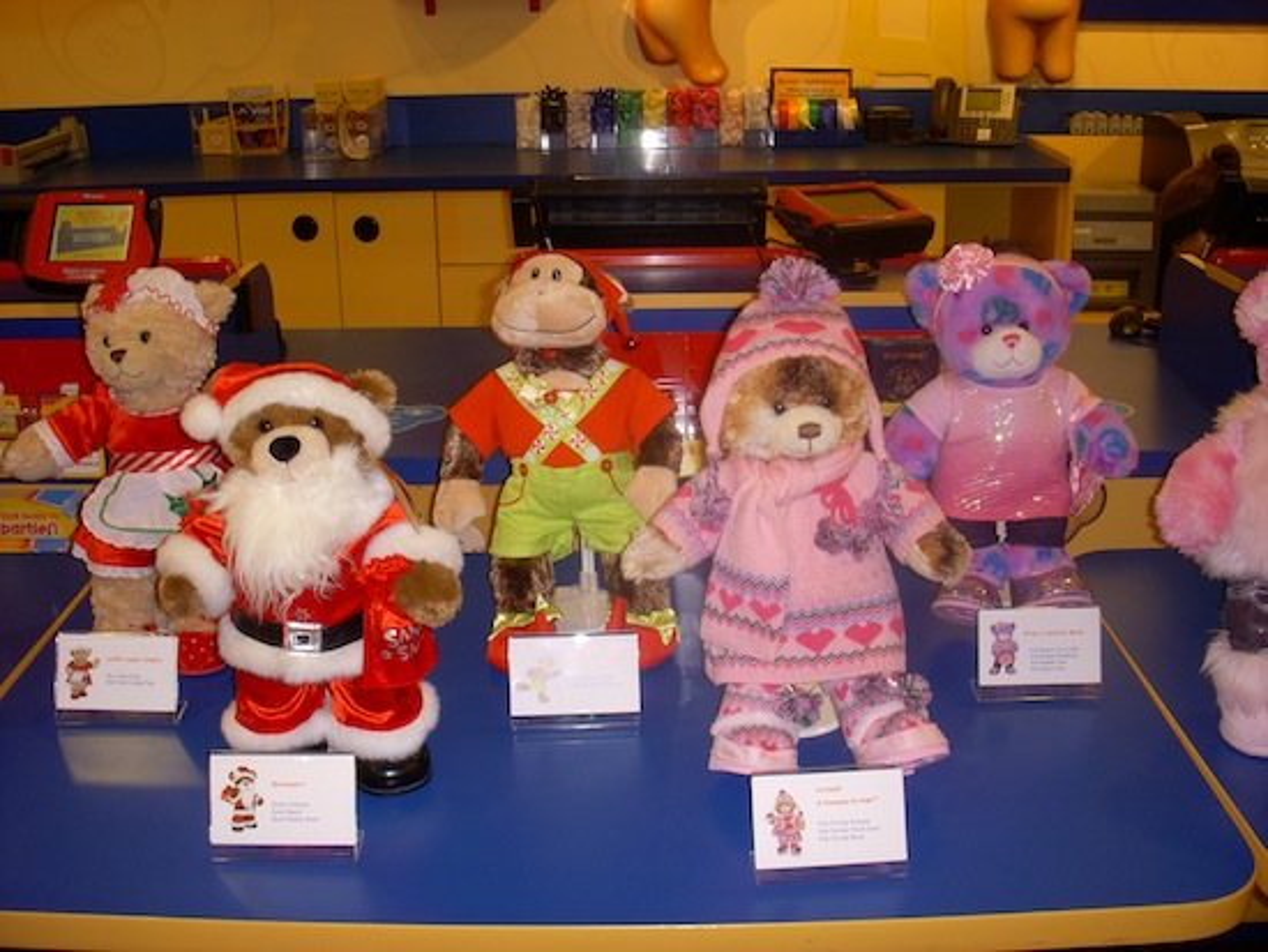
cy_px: 476
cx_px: 634
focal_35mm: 38
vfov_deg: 37.7
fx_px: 1393
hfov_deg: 49.0
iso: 100
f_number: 3.3
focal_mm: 6.3
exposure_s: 1/30
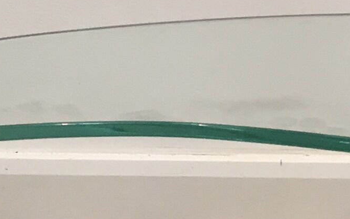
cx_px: 277
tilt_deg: -17.5
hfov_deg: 11.3
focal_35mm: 185
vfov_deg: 7.1
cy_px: 106
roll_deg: -1.7
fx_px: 1765
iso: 64
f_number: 2.2
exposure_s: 1/33
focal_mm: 4.15
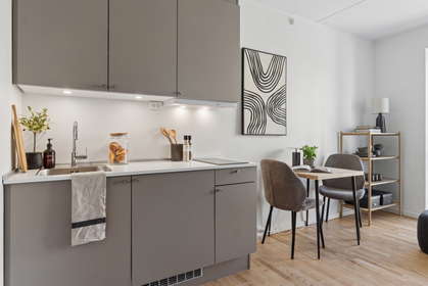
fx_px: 250
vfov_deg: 59.6
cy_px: 143
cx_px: 214
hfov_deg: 81.2
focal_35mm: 21
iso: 200
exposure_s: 1/30
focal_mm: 14
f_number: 8
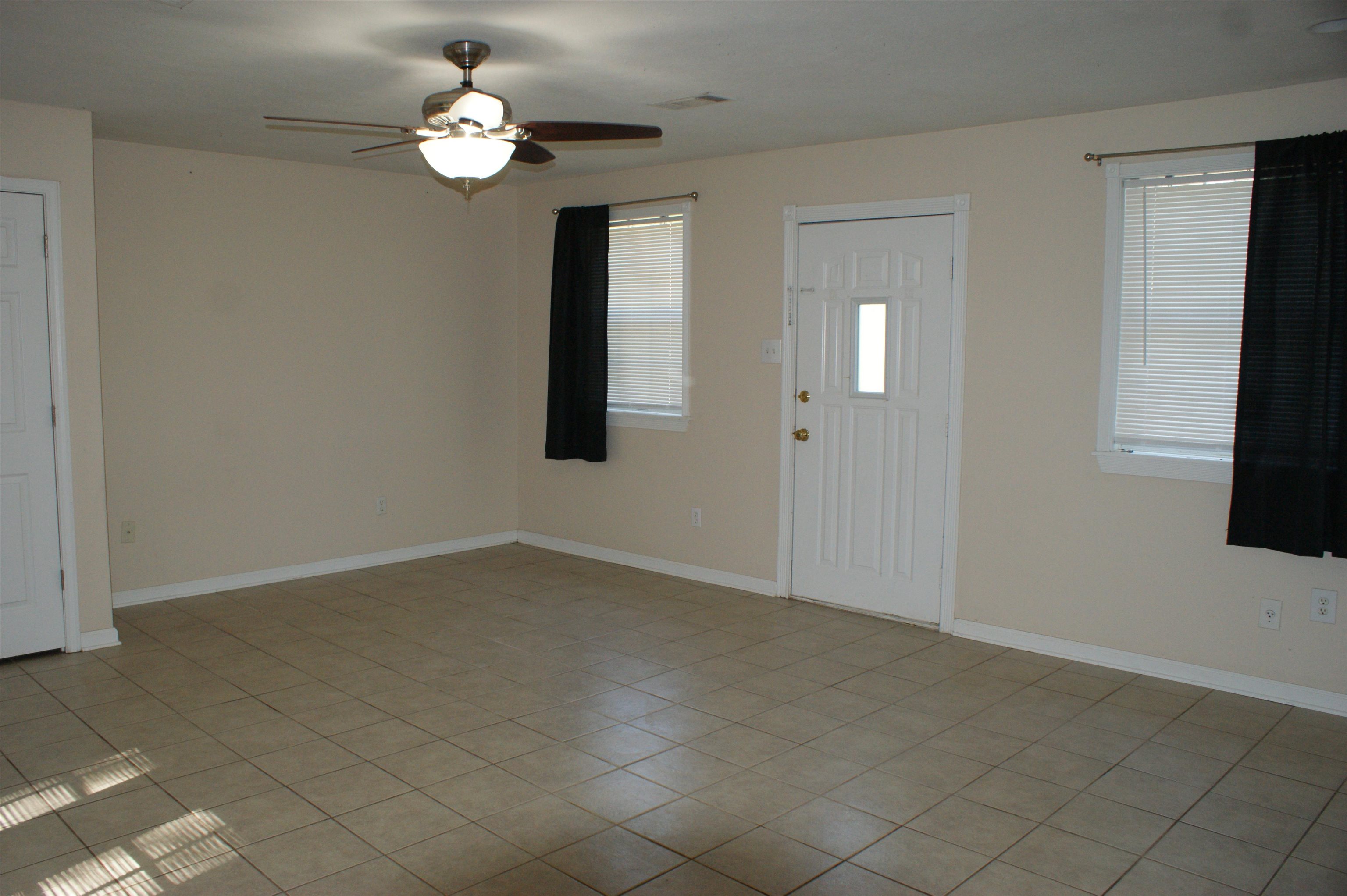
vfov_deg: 47.9
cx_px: 674
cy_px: 448
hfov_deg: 67.4
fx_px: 1010
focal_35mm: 27
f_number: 5.6
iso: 400
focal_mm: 18
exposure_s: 1/60
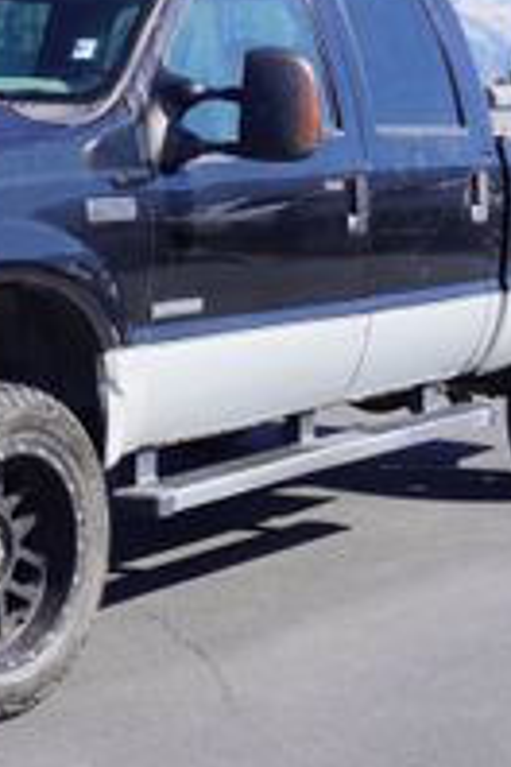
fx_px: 1874
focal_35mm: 88
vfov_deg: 23.1
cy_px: 335
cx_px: -27
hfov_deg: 15.2
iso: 100
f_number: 9
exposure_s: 1/100
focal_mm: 29
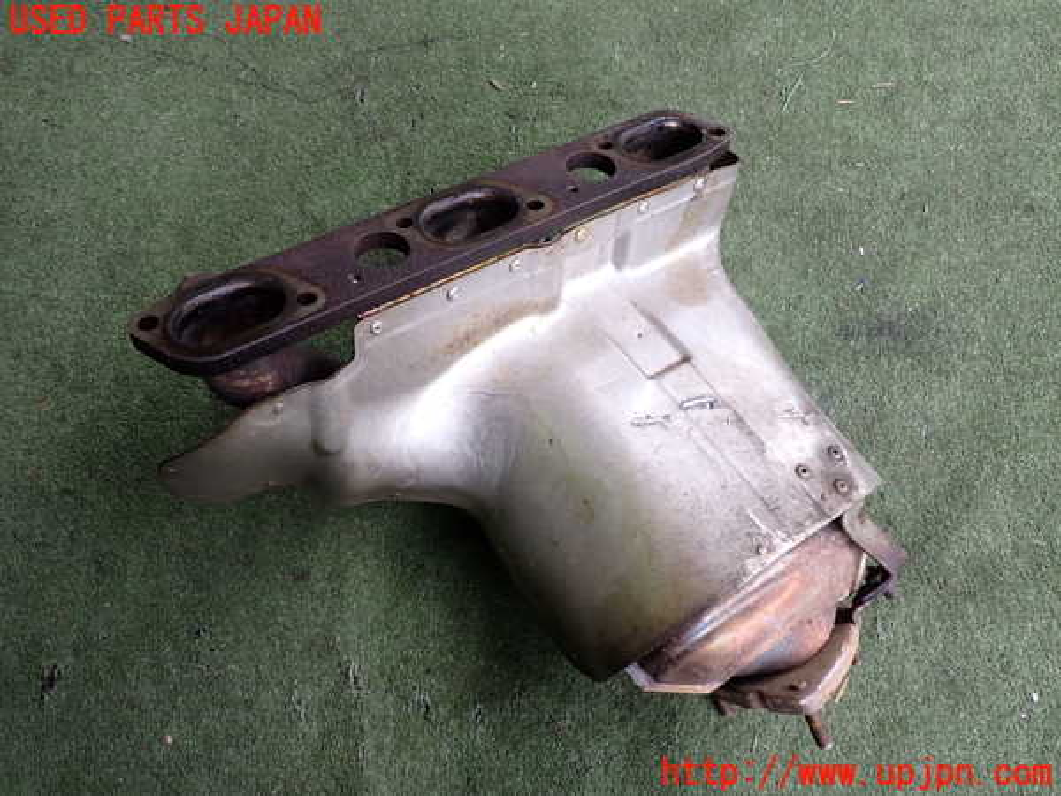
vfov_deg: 46.8
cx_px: 530
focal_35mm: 30
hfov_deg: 60.0
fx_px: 920
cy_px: 398
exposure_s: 1/100
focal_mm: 5.4
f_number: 2.3
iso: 200
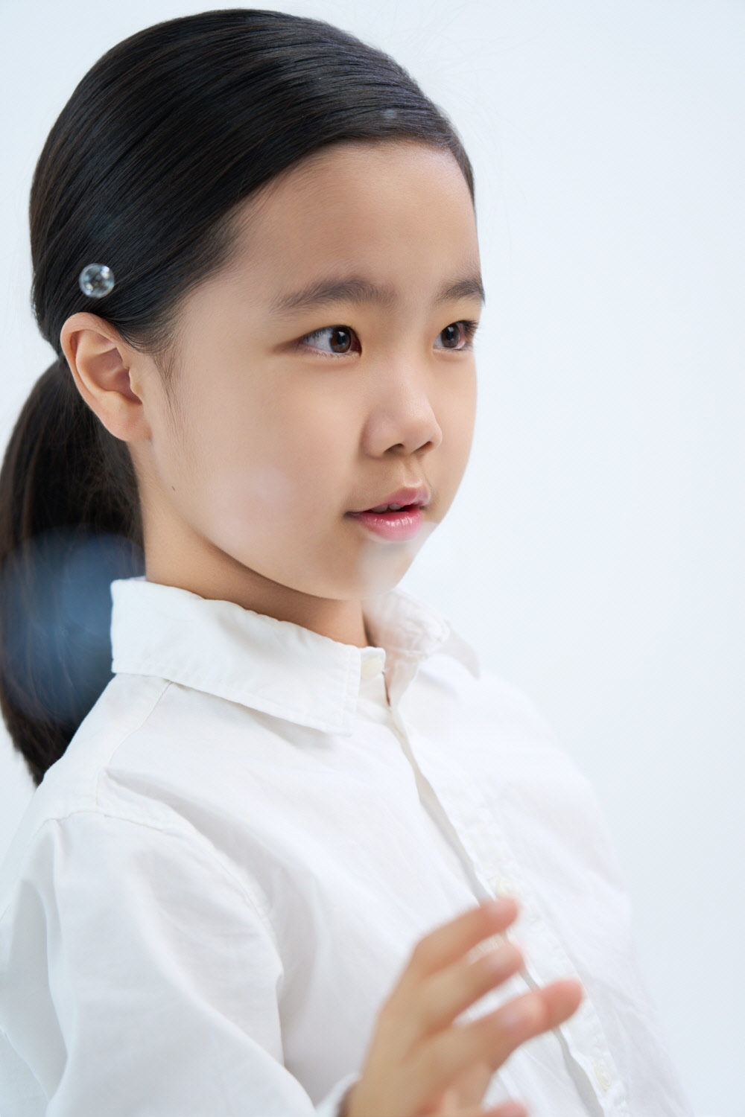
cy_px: 558
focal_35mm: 105
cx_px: 372
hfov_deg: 13.0
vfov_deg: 19.5
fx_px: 3259
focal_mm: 105
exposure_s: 1/125
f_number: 4
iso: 100
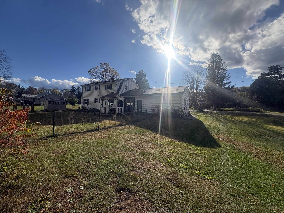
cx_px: 142
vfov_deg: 85.7
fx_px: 115
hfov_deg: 102.1
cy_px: 106
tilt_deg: +1.1
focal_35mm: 14
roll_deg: -0.2
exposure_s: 1/3717
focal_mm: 2.22
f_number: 2.2
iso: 64
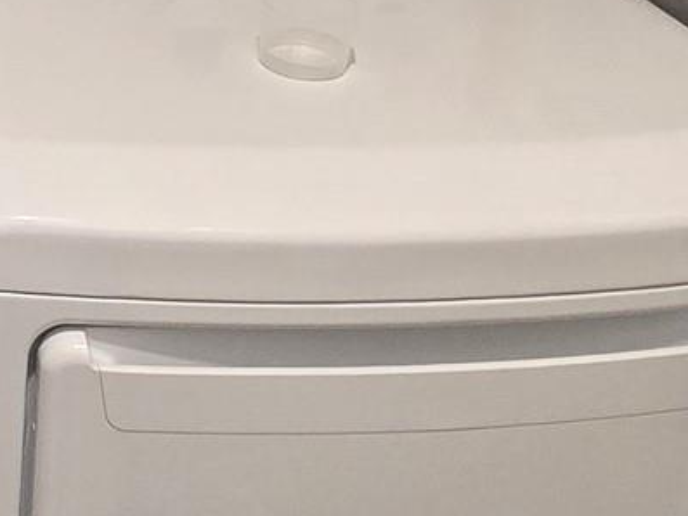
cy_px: -163
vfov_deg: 20.0
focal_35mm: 67
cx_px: -59
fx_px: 1332
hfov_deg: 26.7
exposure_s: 1/60
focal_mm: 2.2
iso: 320
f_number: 2.2
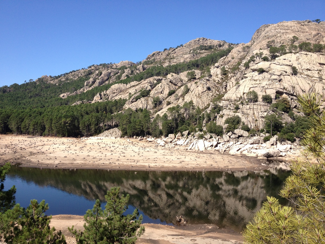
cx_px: 162
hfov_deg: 52.6
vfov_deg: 40.7
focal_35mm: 35
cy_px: 122
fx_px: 329
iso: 64
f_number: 2.4
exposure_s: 1/1255
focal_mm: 4.28
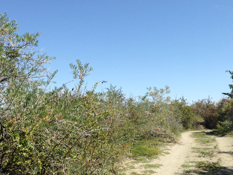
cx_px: 126
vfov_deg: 30.2
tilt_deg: +2.9
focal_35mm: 48
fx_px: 323
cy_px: 106
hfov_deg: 39.6
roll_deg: +1.3
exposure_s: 1/1506
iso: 50
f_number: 2.4
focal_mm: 4.12
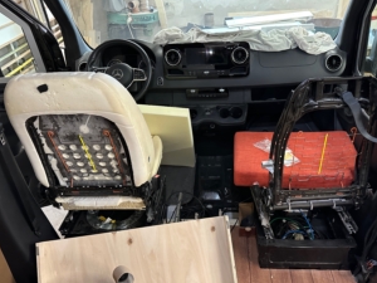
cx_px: 199
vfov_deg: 44.1
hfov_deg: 56.8
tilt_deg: -33.1
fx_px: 349
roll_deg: +2.9
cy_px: 152
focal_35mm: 32
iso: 500
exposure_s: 1/50
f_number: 1.78
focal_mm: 6.86
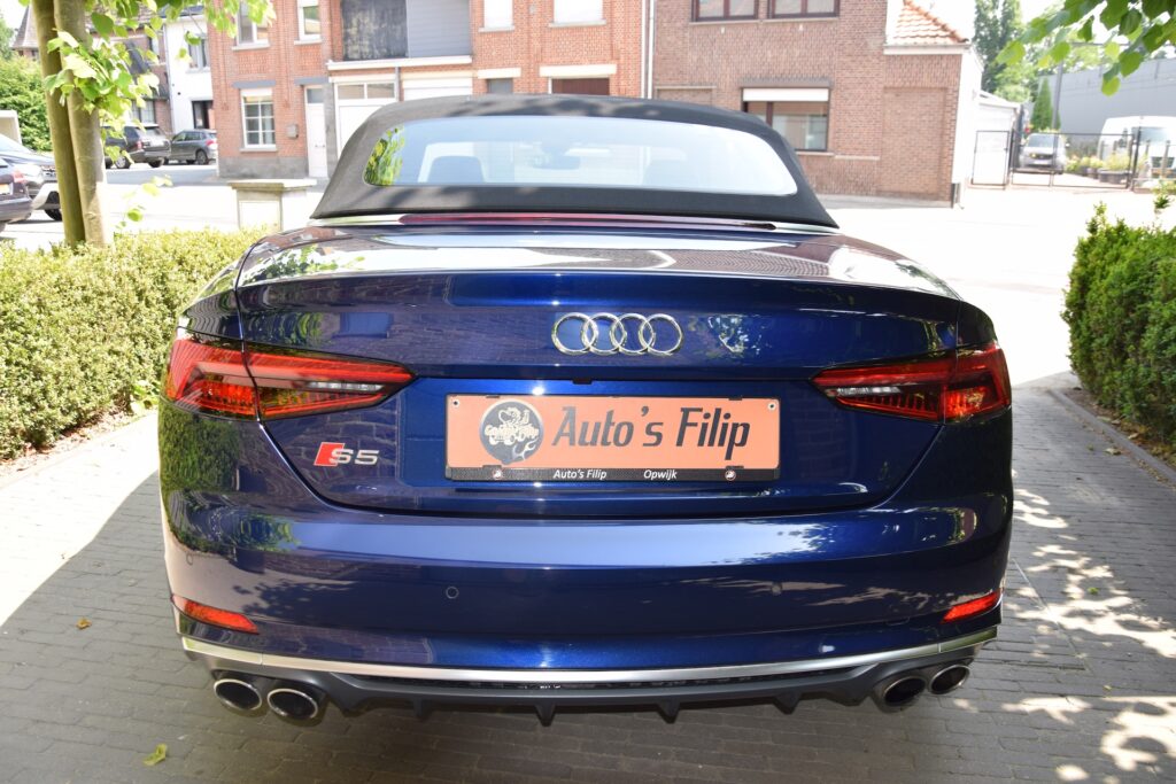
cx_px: 588
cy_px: 392
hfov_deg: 67.4
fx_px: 882
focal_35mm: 27
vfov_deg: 47.9
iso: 180
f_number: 5.6
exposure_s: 1/125
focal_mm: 18
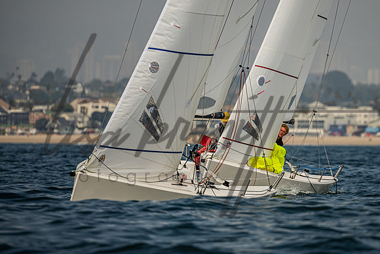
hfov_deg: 3.8
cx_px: 233
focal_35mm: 545
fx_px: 5750
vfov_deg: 2.5
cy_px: 112
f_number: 5.6
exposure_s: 1/4000
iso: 360
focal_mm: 400
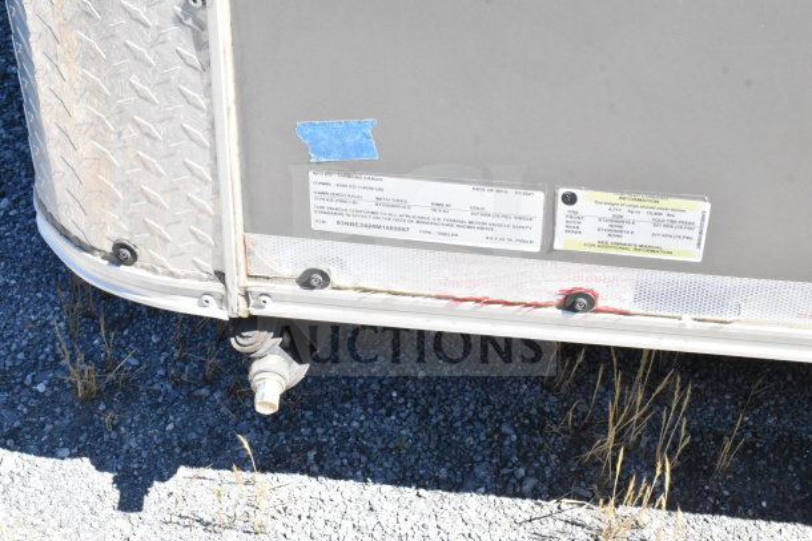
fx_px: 1624
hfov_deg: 28.1
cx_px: 406
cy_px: 270
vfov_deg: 18.9
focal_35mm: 72
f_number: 16
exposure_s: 1/1000
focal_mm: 48
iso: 6400
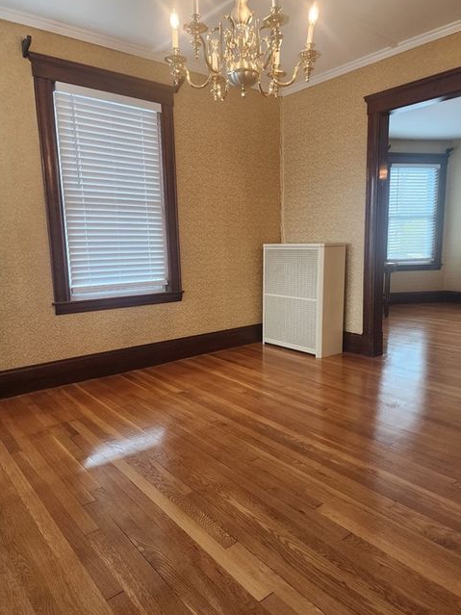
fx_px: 426
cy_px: 310
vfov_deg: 71.6
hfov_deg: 56.8
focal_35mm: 24
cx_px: 232
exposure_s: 1/120
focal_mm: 6.4
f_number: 1.8
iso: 250
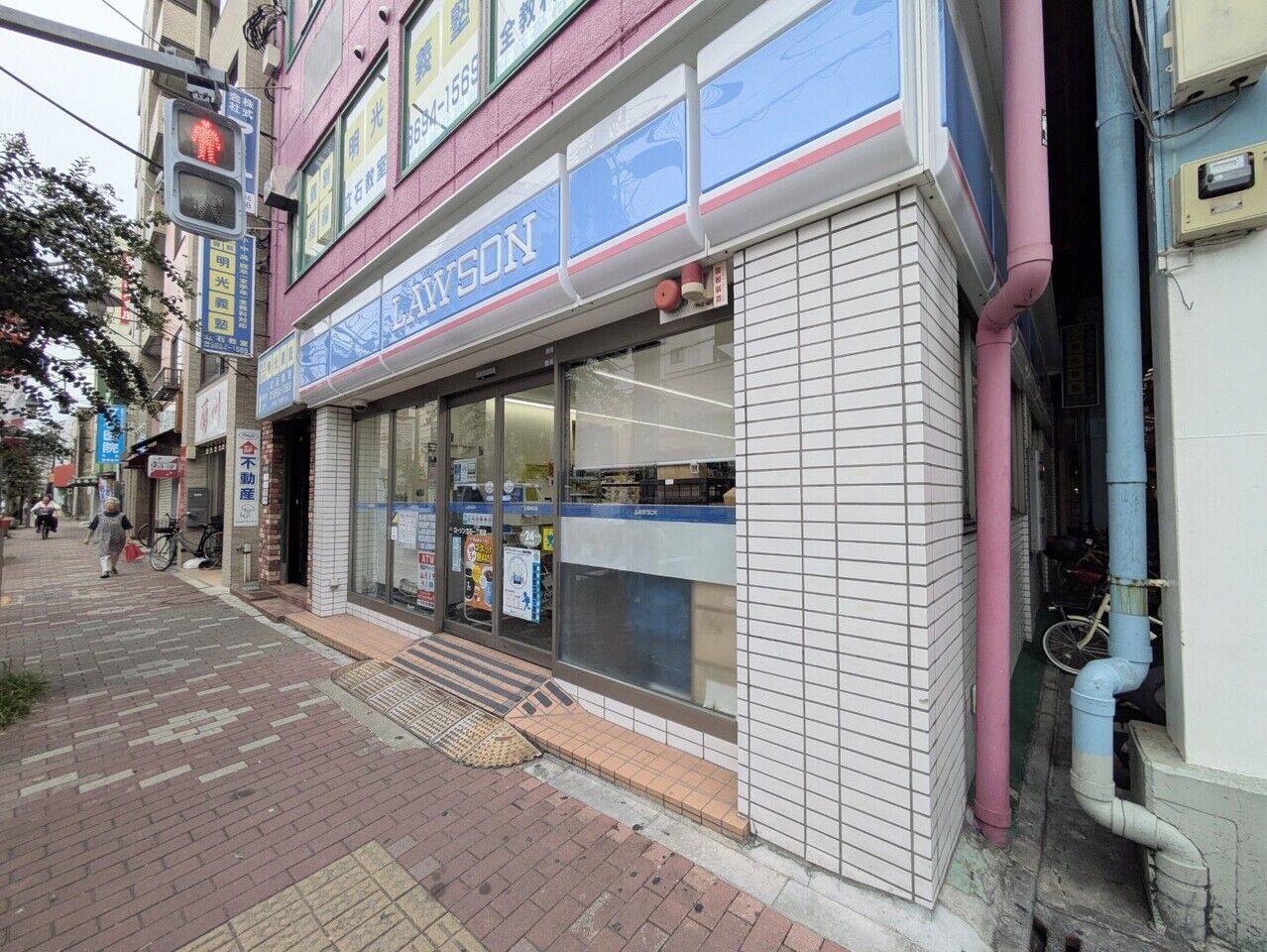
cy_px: 476
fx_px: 513
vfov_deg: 85.7
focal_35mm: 14
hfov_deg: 102.0
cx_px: 634
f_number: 2.2
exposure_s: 1/347
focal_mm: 1.83
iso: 45
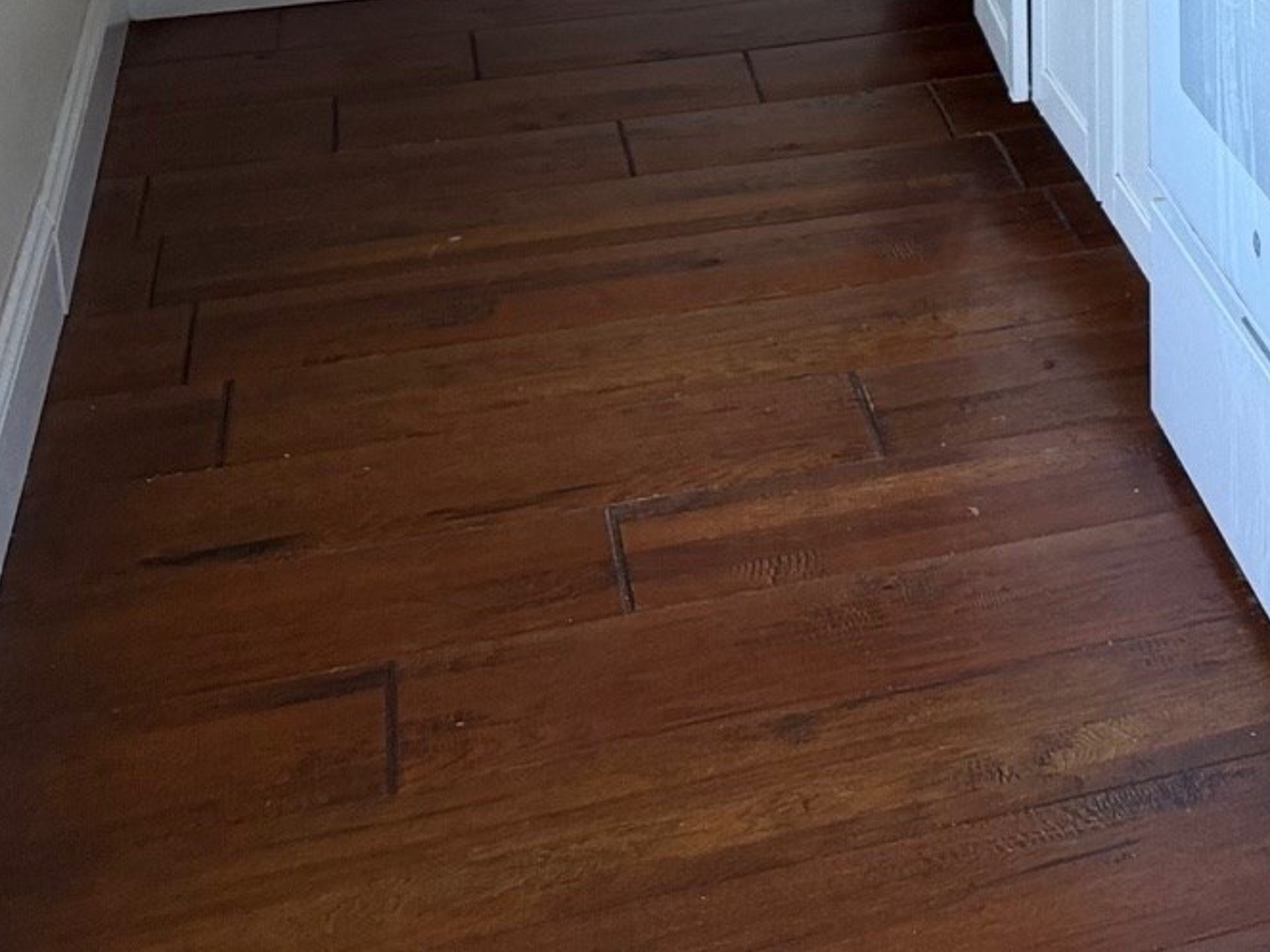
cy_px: -494
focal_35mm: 73
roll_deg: -0.9
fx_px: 2678
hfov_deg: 23.2
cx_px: 1722
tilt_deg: -8.6
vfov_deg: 17.9
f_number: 1.78
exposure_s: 1/115
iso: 200
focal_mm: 6.76
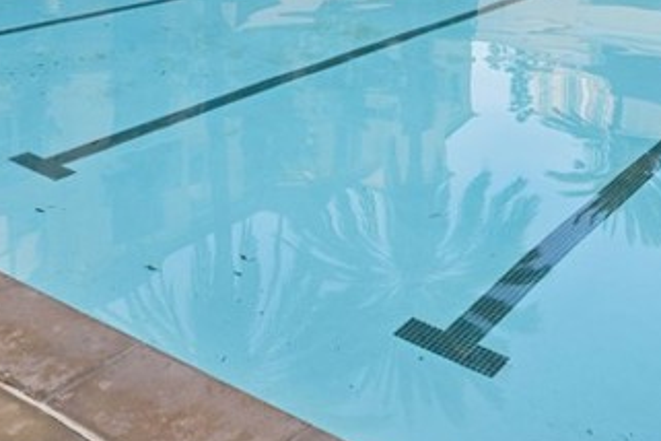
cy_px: -184
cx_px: 297
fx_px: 936
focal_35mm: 51
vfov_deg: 22.6
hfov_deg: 38.8
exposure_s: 1/100
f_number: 9
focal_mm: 16
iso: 200
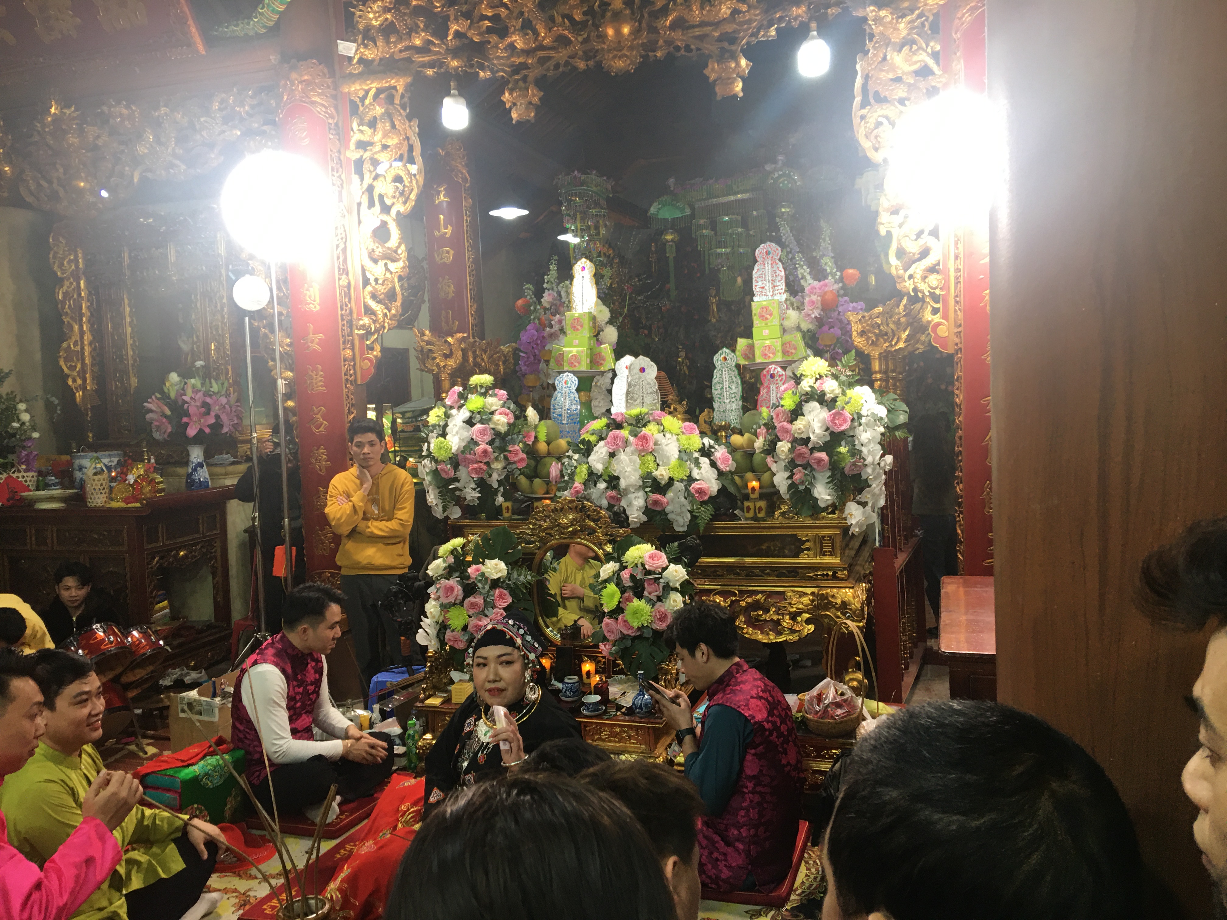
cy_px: 460
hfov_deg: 61.7
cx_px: 614
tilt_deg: -2.2
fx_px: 1028
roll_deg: +2.8
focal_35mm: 29
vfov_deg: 48.2
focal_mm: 4.15
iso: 40
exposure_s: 1/33
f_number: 2.2
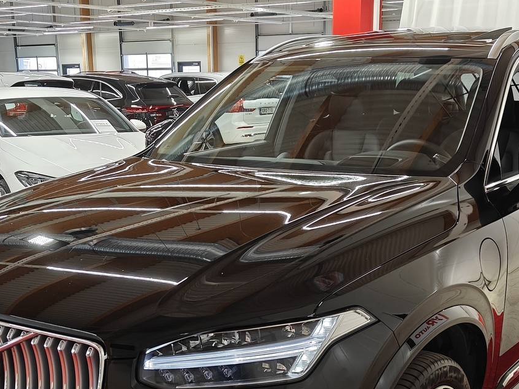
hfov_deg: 36.2
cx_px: 265
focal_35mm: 53
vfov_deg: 26.8
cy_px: 329
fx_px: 795
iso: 125
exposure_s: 1/60
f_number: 1.8
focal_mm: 5.59
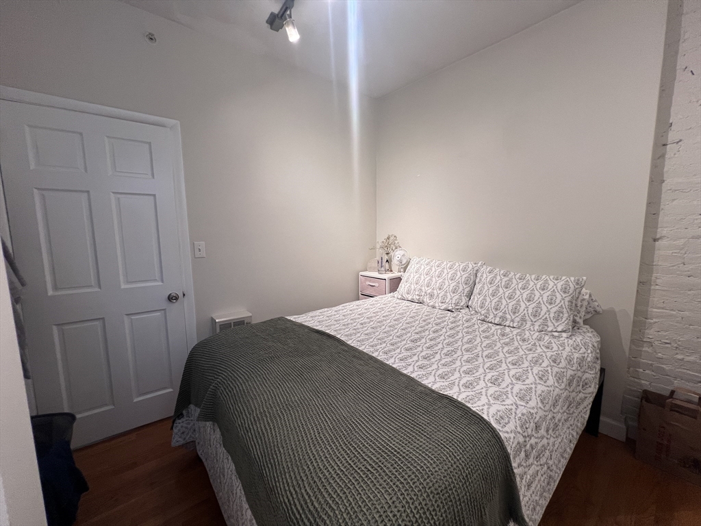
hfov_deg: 106.2
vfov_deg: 89.9
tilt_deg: -7.1
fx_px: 263
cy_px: 263
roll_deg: +0.5
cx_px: 350
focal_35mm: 13
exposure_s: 1/60
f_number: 1.8
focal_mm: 1.57
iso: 160
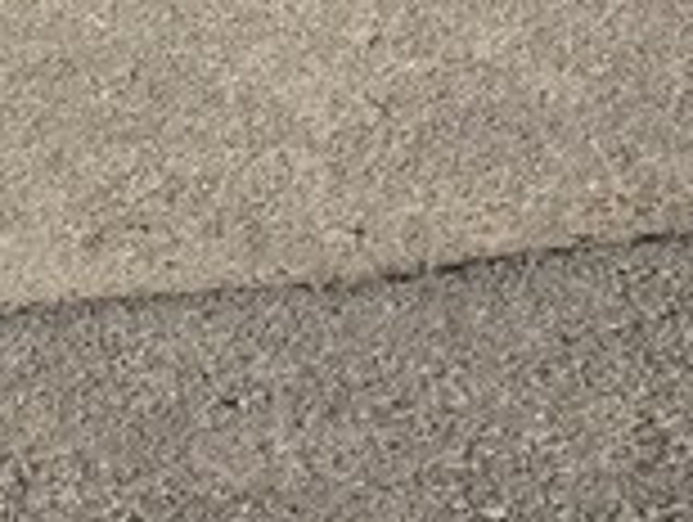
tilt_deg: -3.8
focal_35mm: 124
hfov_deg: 15.2
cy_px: -497
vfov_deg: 11.0
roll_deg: -0.4
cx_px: -198
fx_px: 2486
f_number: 2.2
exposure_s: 1/1582
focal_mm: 4.15
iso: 32
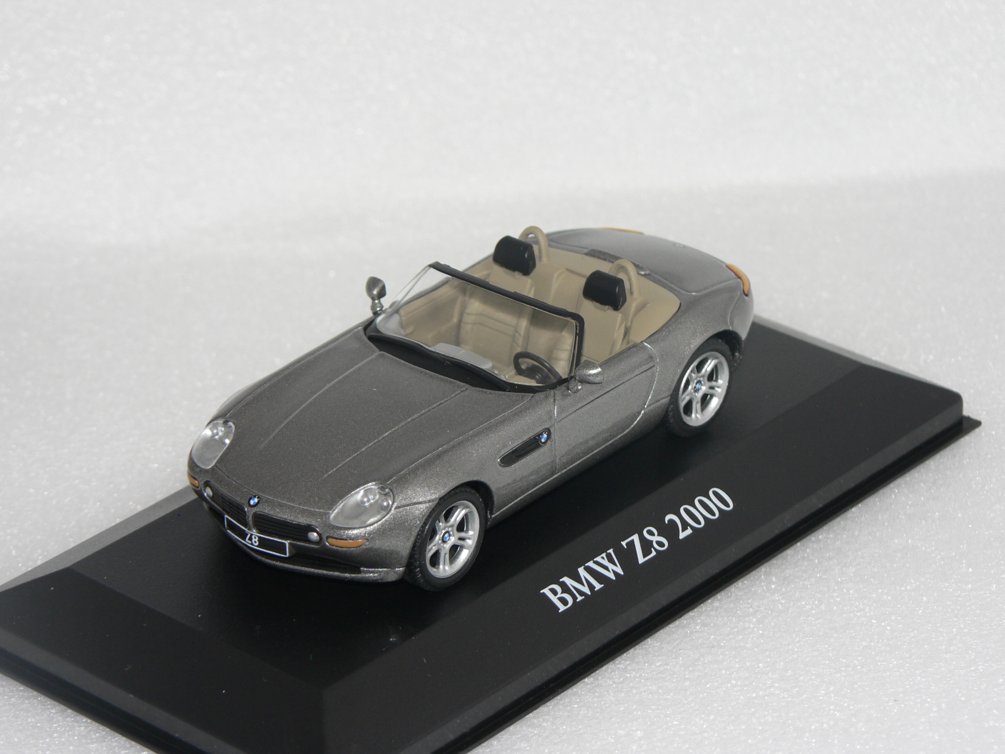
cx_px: 502
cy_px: 377
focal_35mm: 147
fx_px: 4268
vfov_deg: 10.1
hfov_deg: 13.4
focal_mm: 24.6
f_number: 3.3
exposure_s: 1/60
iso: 80
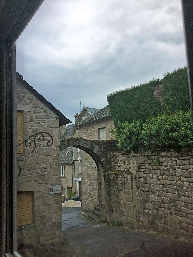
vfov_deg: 58.4
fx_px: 230
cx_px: 96
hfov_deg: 45.4
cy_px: 128
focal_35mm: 31
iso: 25
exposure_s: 1/411
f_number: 2.4
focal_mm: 3.3
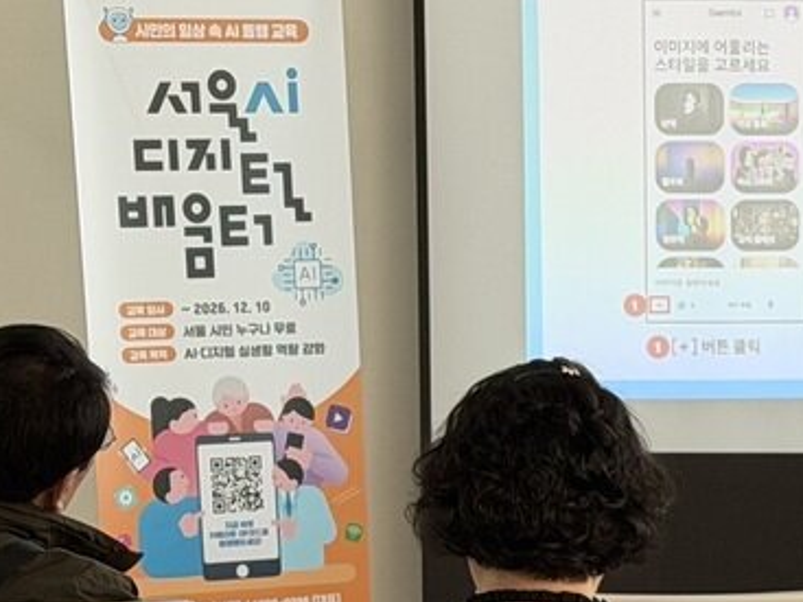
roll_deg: +0.4
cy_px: 744
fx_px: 4244
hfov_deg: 10.6
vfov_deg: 8.0
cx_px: 928
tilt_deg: -8.2
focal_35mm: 183
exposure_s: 1/60
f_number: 1.78
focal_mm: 6.76
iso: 80
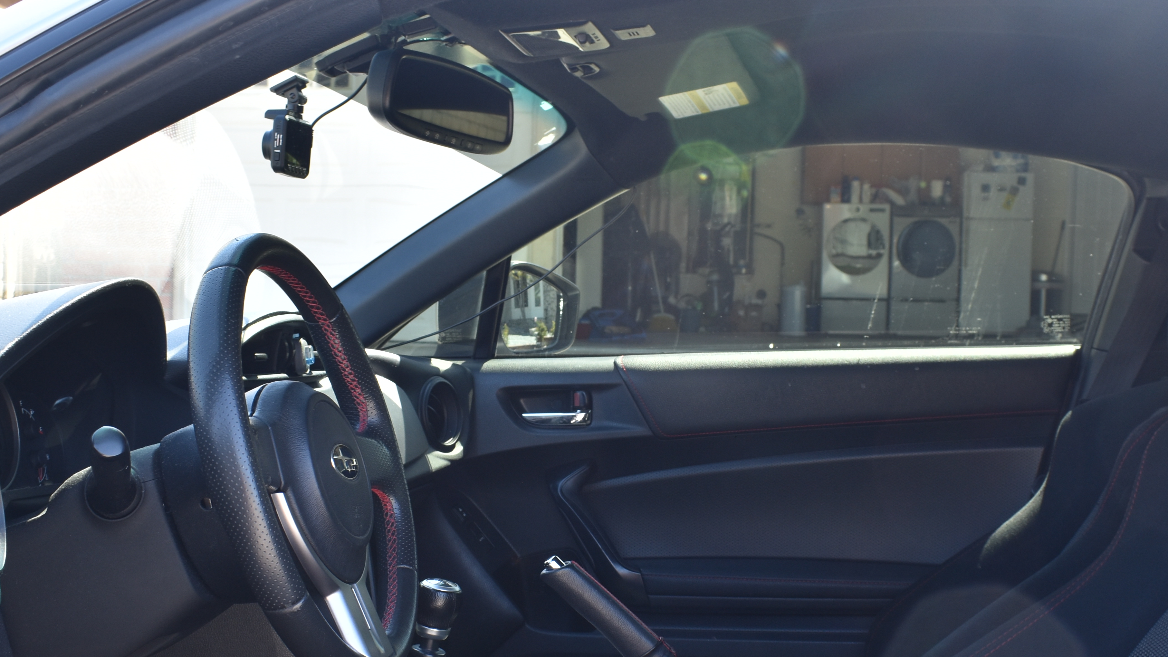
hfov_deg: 39.9
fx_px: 1611
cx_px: 591
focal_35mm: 52
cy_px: 473
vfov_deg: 22.9
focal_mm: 20
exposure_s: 1/40
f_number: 6.3
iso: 125
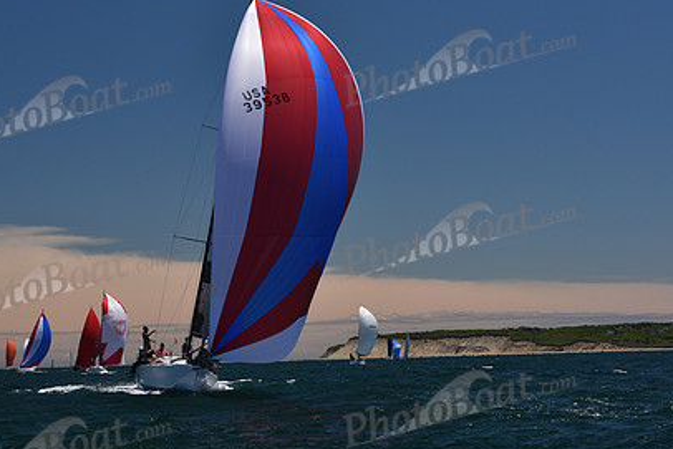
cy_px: 173
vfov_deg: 13.7
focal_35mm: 100
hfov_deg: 20.4
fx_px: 1870
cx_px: 259
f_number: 7.1
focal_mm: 70
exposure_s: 1/800
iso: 250
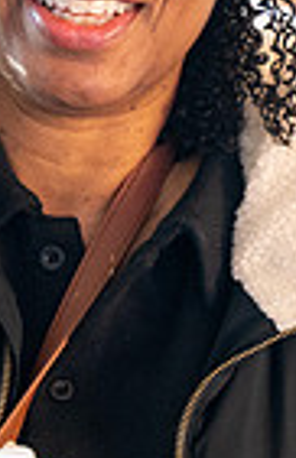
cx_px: 485
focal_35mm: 652
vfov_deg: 3.2
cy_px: 166
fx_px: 8225
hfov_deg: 2.1
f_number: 2.8
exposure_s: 1/320
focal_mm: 135
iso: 400
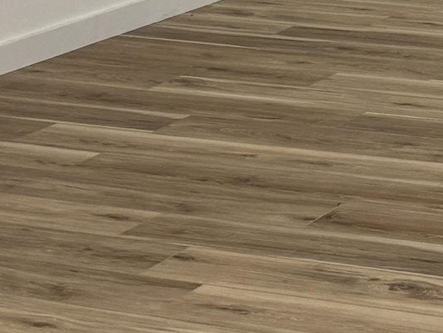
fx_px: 1780
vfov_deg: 10.3
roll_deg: -1.8
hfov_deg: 13.3
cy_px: -159
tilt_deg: -7.0
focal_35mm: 139
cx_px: 693
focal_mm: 6.76
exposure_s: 1/60
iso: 250
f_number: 1.78
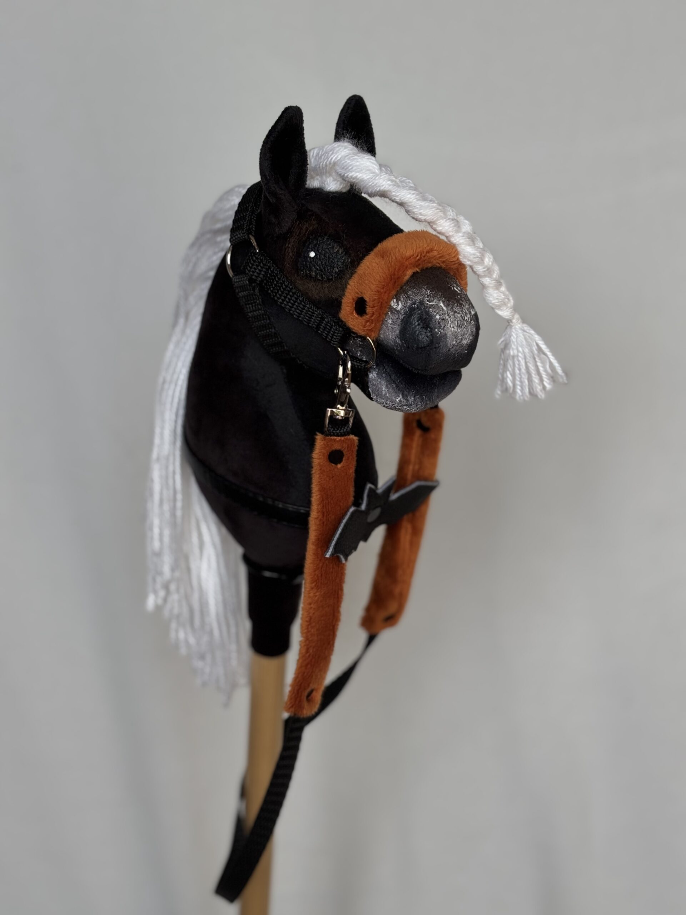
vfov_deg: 36.8
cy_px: 458
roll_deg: +3.8
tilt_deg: -11.6
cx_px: 343
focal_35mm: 52
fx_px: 1374
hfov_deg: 28.0
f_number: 1.6
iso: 32
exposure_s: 1/393
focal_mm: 5.96
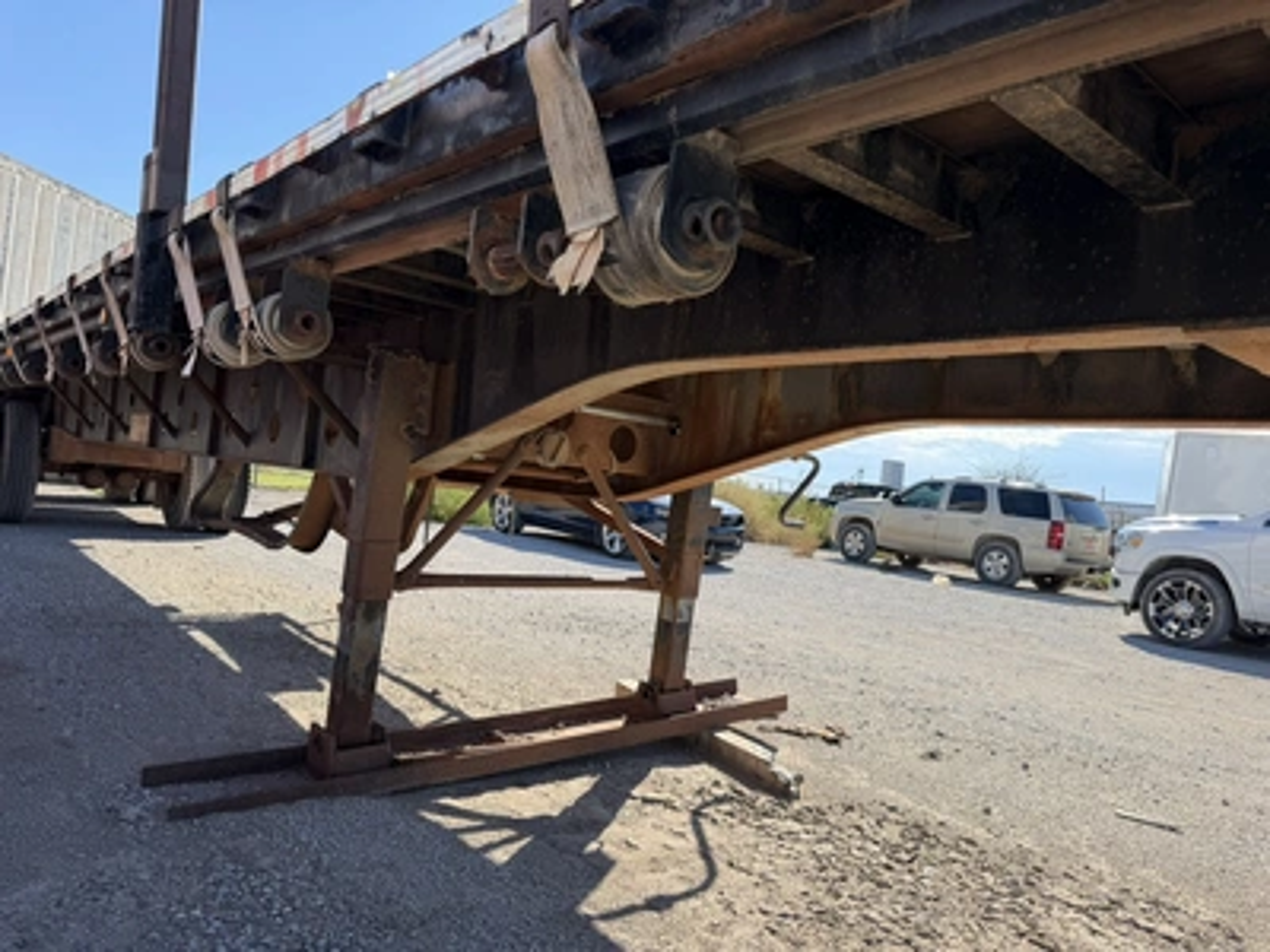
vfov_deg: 56.8
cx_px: 635
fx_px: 881
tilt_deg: +1.3
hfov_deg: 71.6
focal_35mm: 24
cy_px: 476
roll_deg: -5.3
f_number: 1.78
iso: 80
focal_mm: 6.76
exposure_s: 1/2525
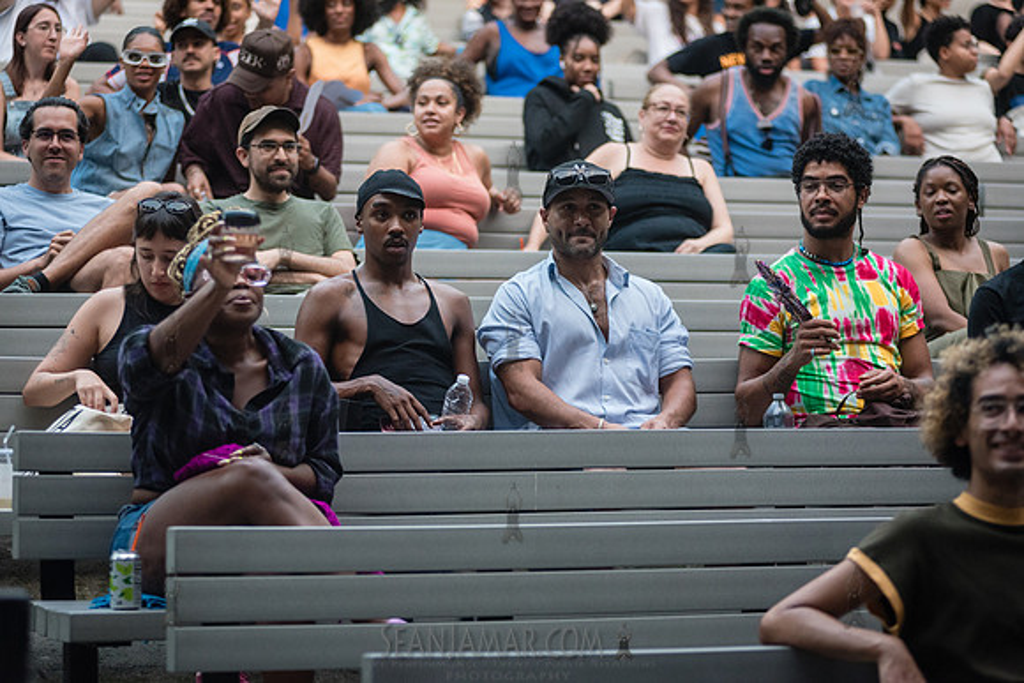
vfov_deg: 11.4
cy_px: 342
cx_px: 512
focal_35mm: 120
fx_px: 3414
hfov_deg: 17.1
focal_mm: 120
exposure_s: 1/500
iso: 3200
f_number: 3.2
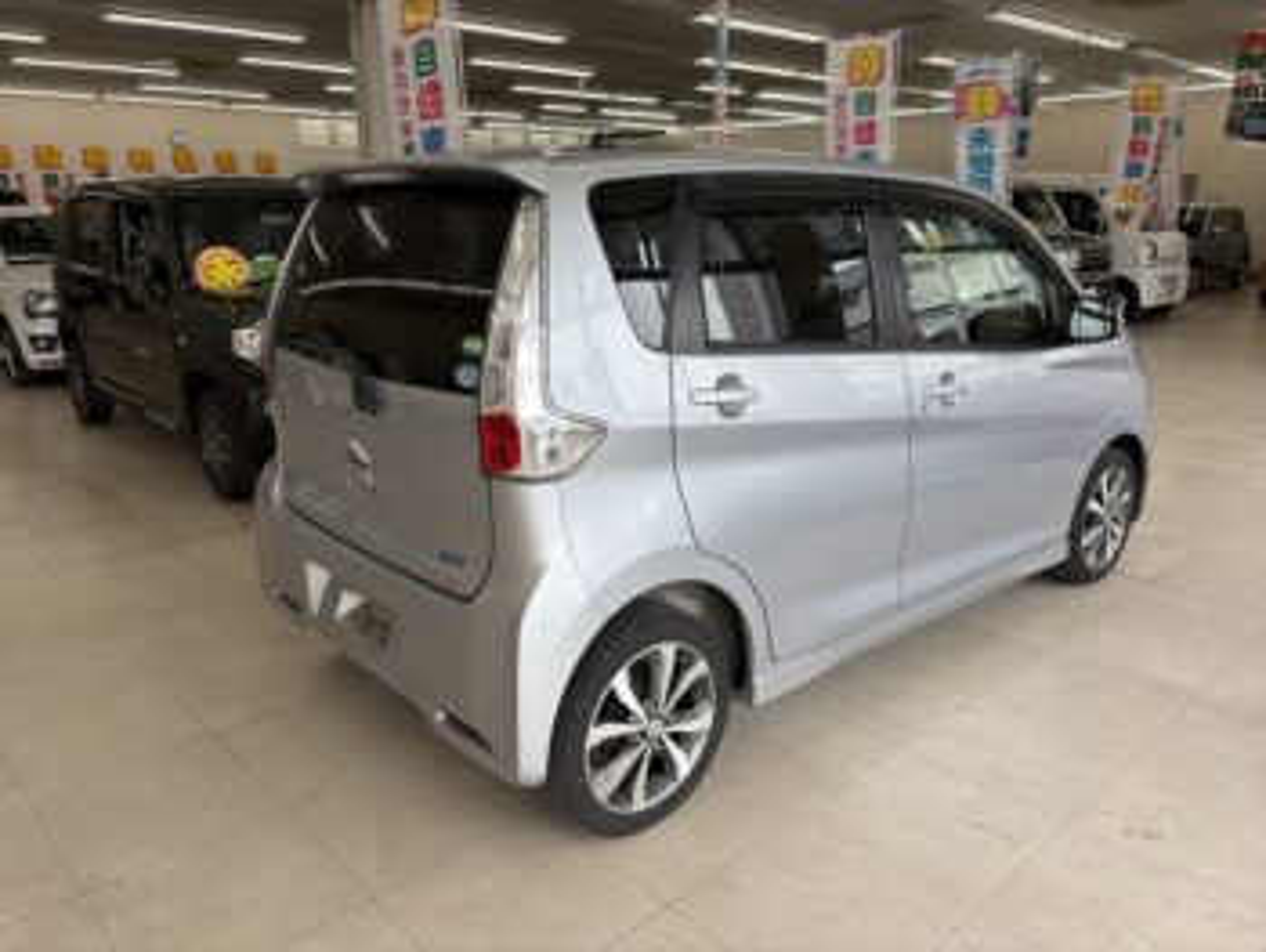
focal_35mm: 26
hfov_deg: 67.3
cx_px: 633
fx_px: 952
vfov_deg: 53.1
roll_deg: +0.7
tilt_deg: -14.5
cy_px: 476
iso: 50
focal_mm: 5.96
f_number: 1.6
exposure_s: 1/377
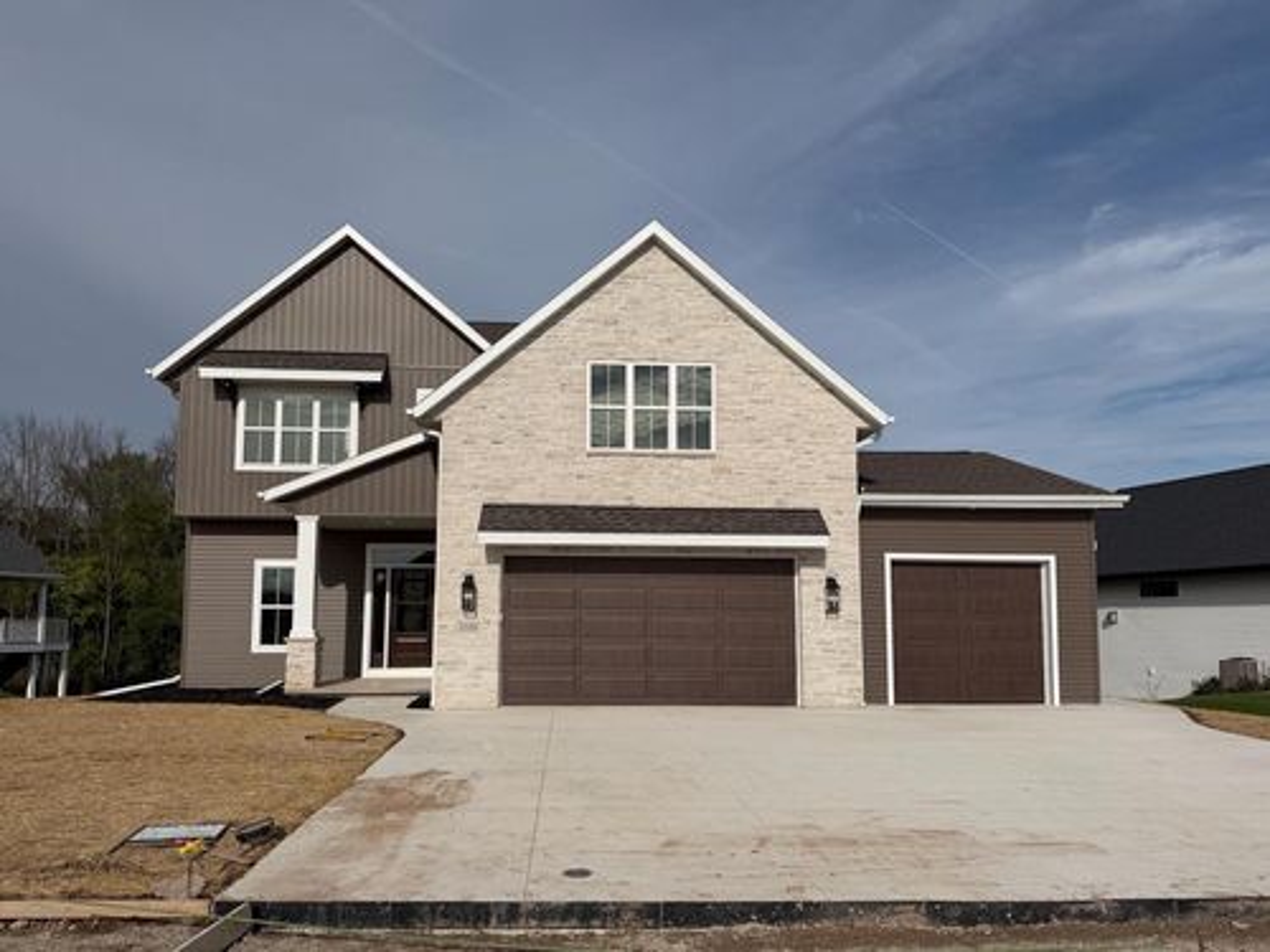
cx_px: 635
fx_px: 881
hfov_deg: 71.6
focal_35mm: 24
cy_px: 476
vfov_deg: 56.8
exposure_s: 1/14286
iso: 80
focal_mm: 6.76
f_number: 1.78
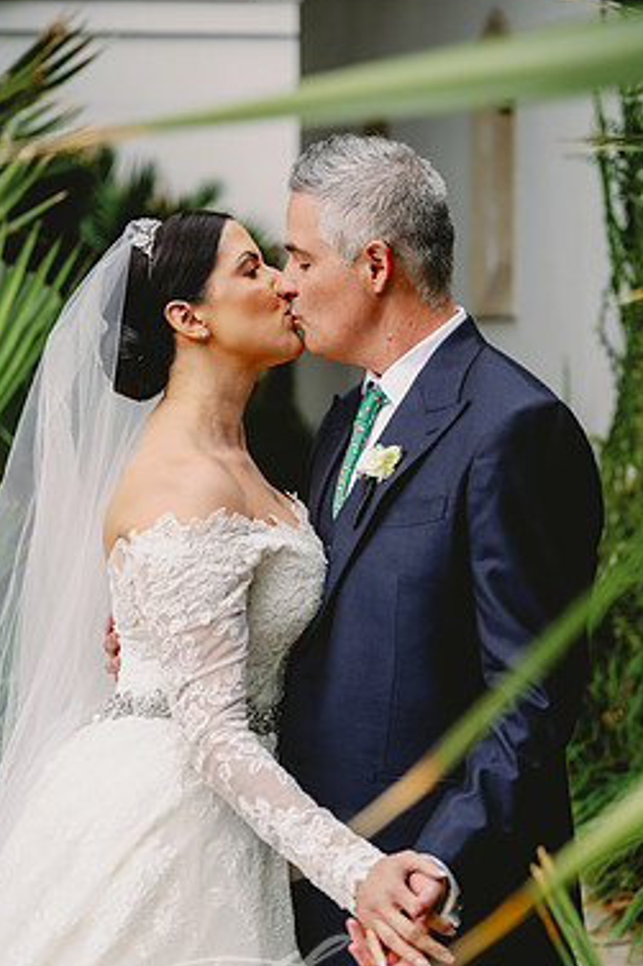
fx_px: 1984
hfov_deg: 18.4
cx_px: 274
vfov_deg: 27.3
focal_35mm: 74
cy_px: 538
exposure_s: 1/400
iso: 400
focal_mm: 62
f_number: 2.8
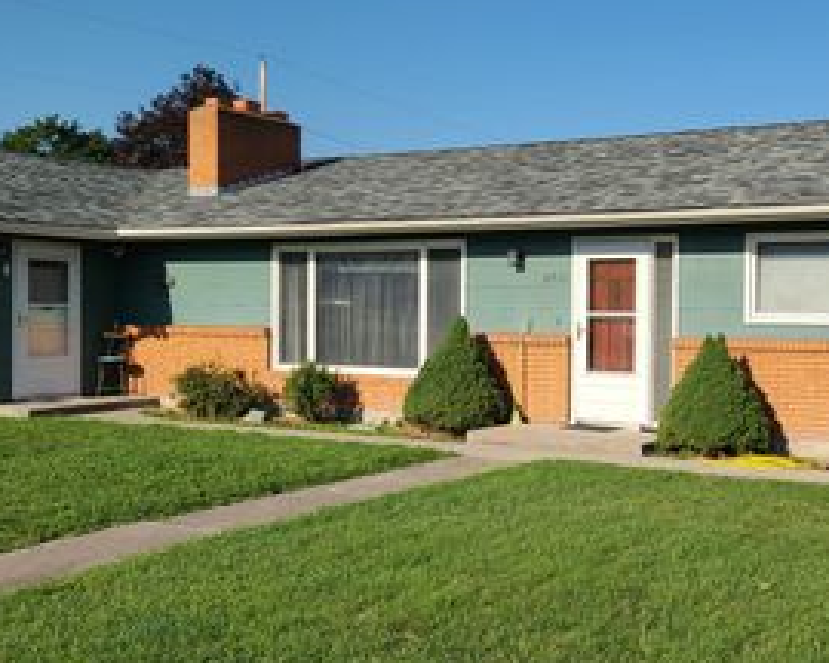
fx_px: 1153
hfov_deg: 39.0
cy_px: 342
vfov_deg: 32.1
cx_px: 562
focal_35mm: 47
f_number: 1.8
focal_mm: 5.4
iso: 40
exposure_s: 1/2805
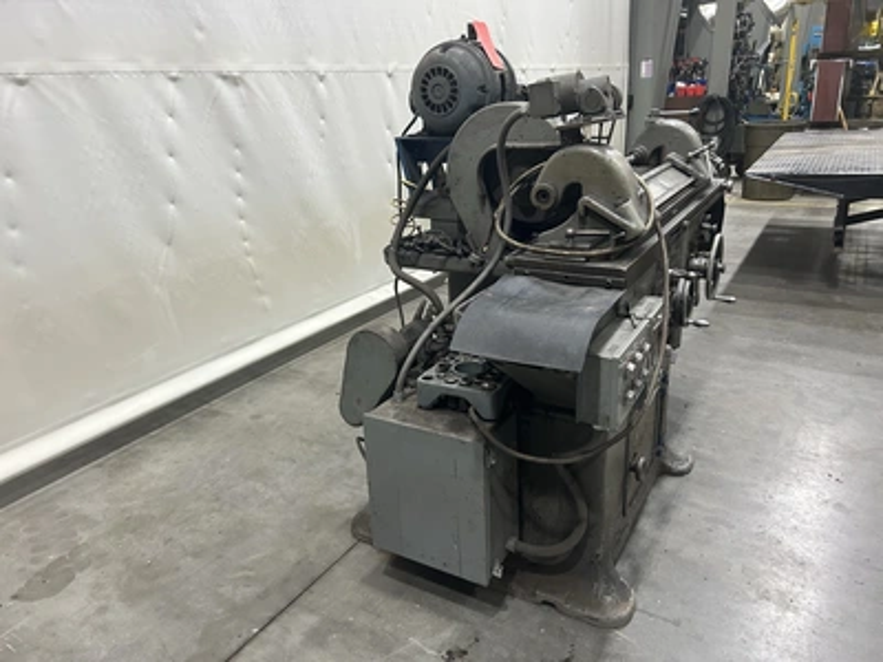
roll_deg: +1.3
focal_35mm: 26
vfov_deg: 53.1
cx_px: 442
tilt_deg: -16.2
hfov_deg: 67.3
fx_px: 663
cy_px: 331
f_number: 1.5
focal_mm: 5.7
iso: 250
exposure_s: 1/60
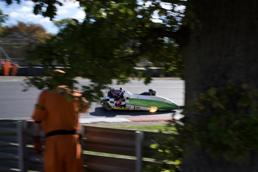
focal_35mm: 50
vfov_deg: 27.0
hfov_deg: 39.6
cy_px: 86
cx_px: 129
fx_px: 358
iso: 160
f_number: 10
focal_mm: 33
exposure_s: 1/125
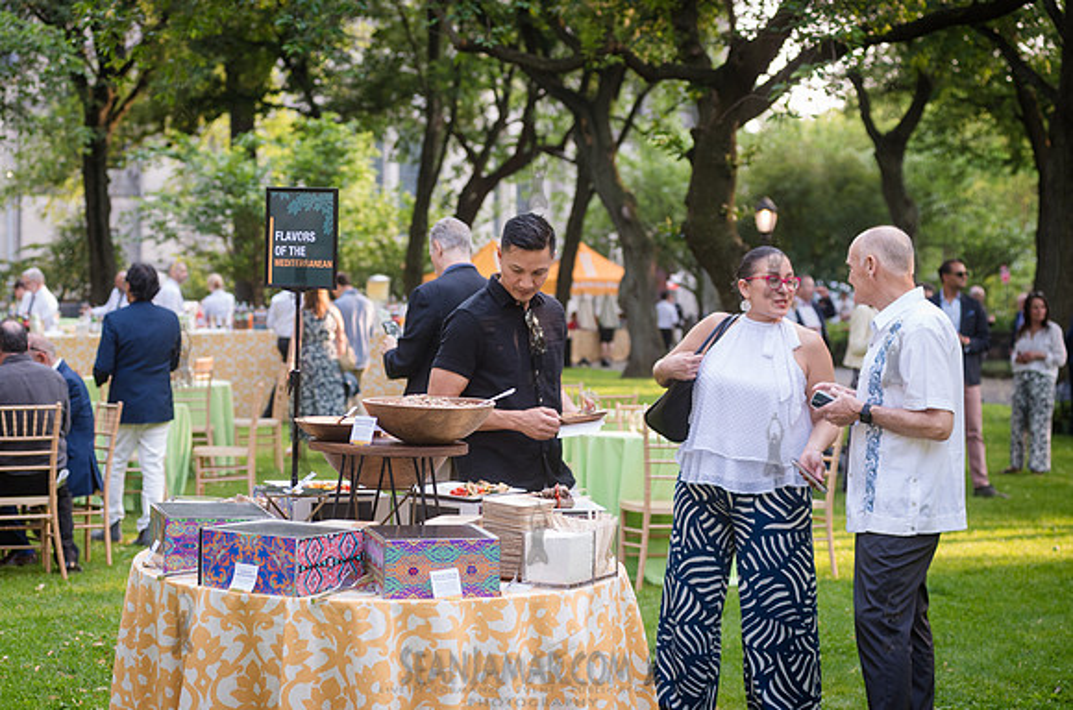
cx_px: 483
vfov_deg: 15.4
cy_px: 394
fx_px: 2627
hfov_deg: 23.1
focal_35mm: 88
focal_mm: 80
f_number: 4
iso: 500
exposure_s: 1/250
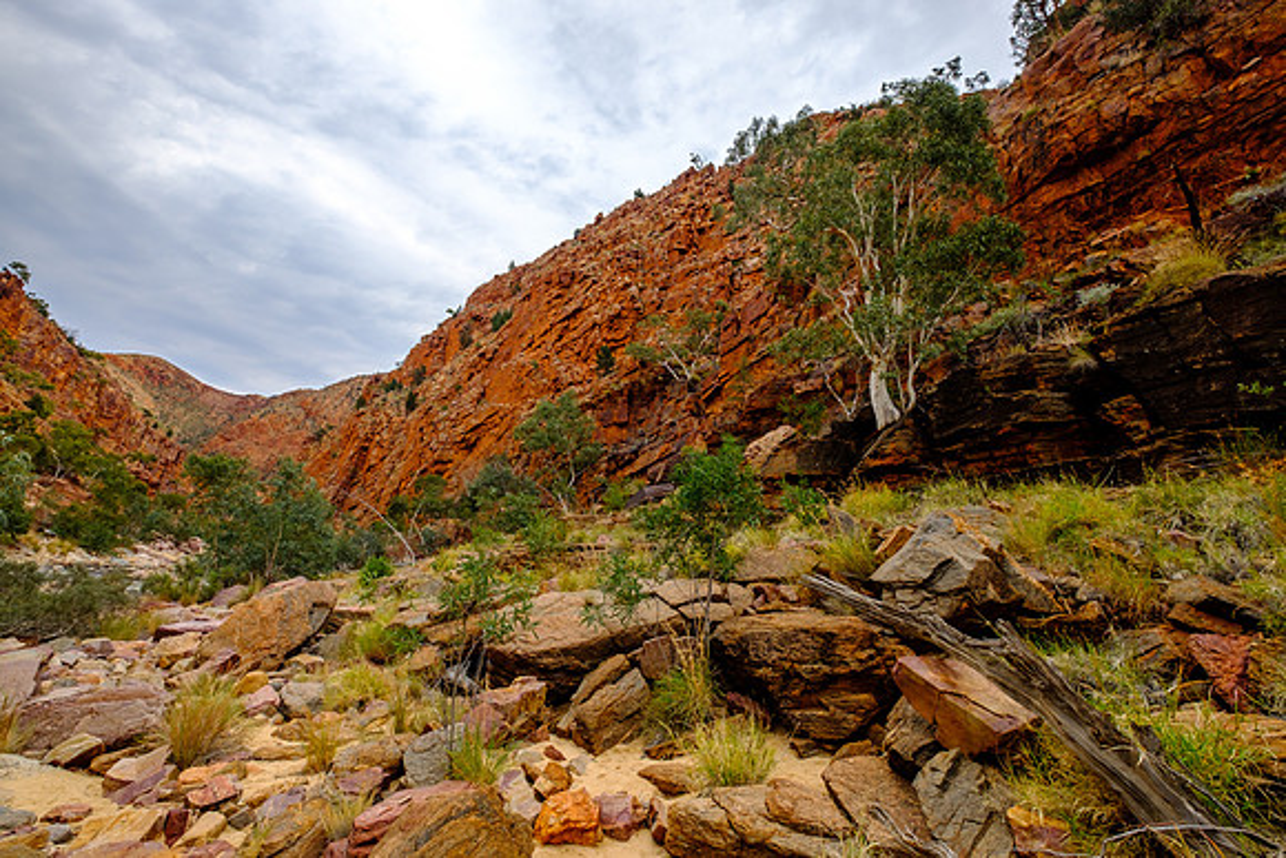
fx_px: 536
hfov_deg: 100.4
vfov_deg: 77.4
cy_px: 429
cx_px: 643
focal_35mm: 15
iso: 200
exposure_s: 1/110
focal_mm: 10
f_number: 8
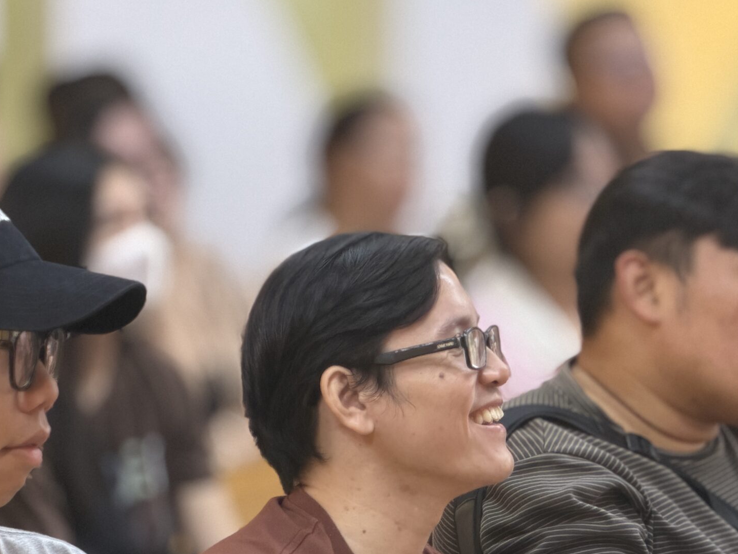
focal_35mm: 178
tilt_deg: -7.7
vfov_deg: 8.3
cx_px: 396
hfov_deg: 11.1
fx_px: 3796
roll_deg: -0.1
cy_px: 367
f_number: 2.8
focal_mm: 16.89
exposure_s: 1/50
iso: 400
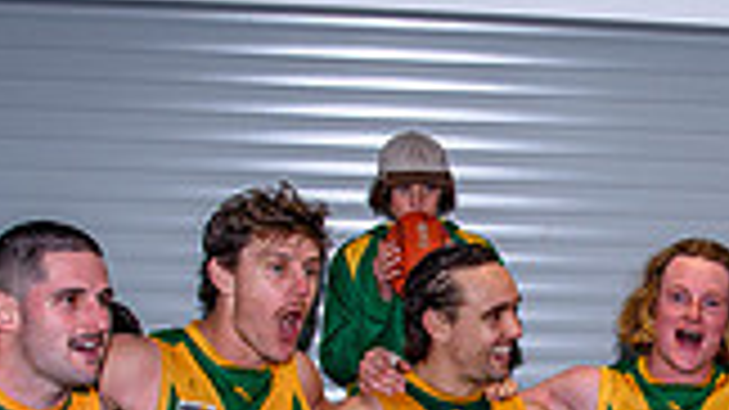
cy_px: 459
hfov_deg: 22.9
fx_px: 1739
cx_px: 693
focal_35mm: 90
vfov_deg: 13.2
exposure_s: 1/160
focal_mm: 16
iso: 400
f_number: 5.6
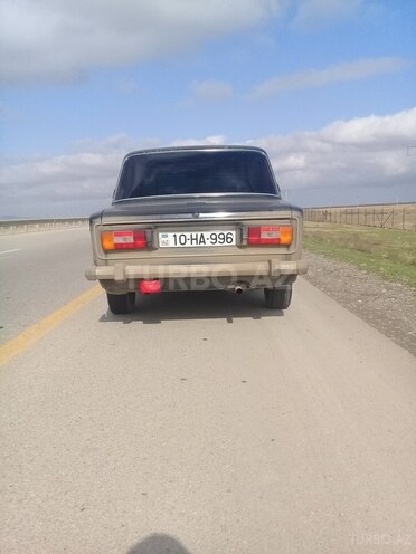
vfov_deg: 58.4
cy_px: 277
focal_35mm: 31
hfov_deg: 45.4
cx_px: 208
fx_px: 497
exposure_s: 1/1613
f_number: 2.2
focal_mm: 3.3
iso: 50
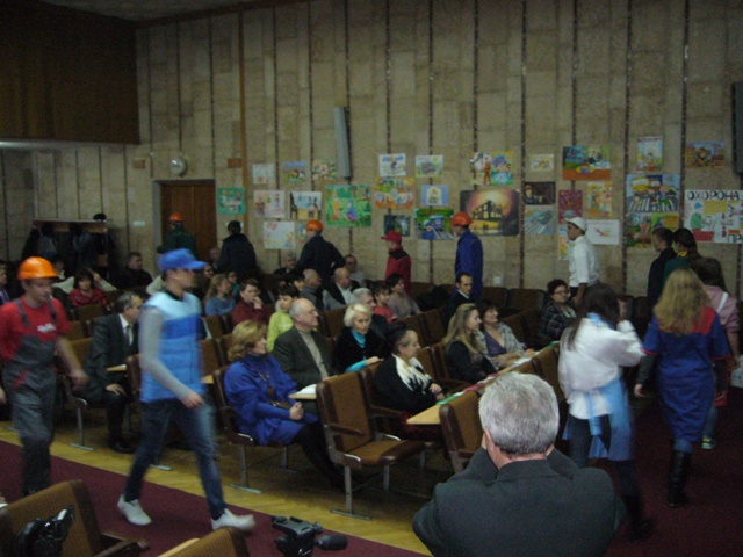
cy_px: 278
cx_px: 372
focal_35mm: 35
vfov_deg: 40.7
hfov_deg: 52.6
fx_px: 751
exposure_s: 1/30
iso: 400
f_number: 2.8
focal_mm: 5.8
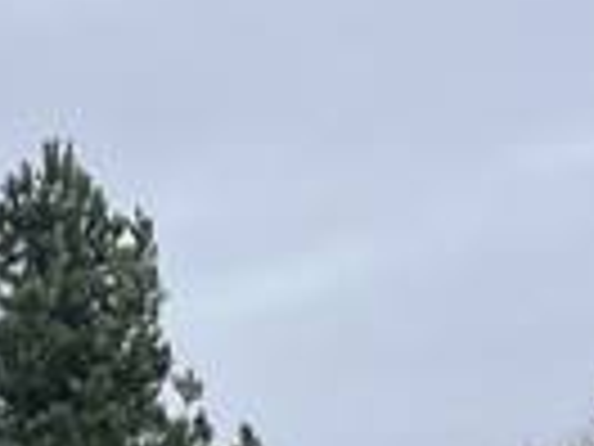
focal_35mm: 157
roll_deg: +0.8
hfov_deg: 10.3
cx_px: -994
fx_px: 2694
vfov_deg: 8.8
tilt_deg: +0.2
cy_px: 955
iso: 50
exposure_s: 1/2062
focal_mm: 5.1
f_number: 1.6
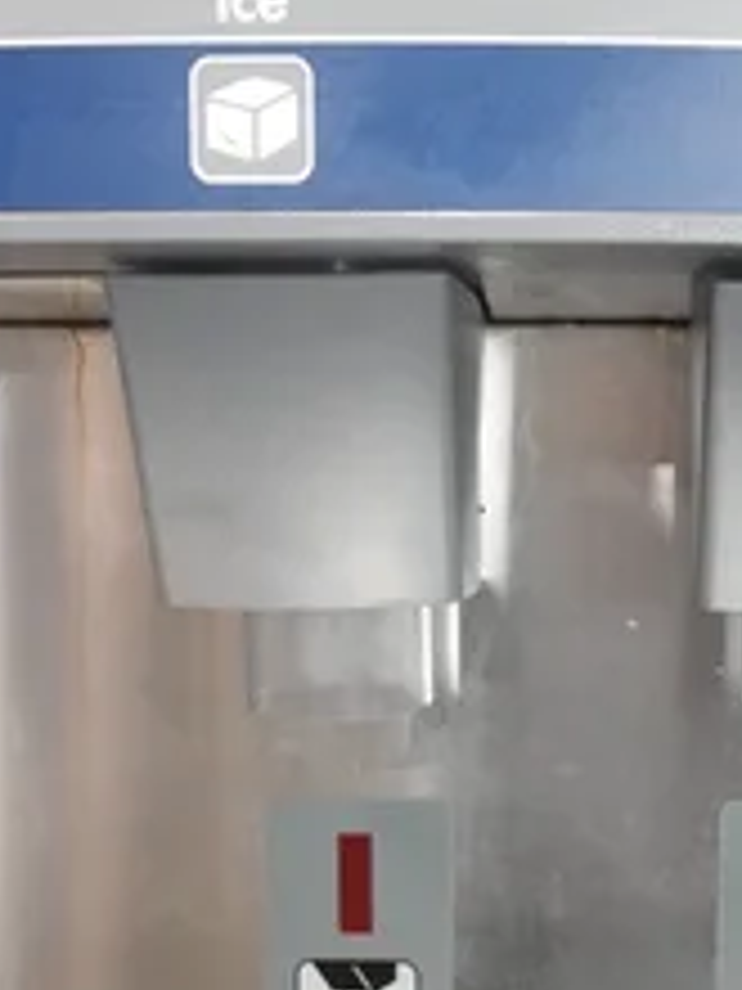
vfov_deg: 30.4
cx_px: 573
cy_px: 706
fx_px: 1801
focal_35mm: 63
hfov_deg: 23.0
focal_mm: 13.29
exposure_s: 1/40
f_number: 3.5
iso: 2000
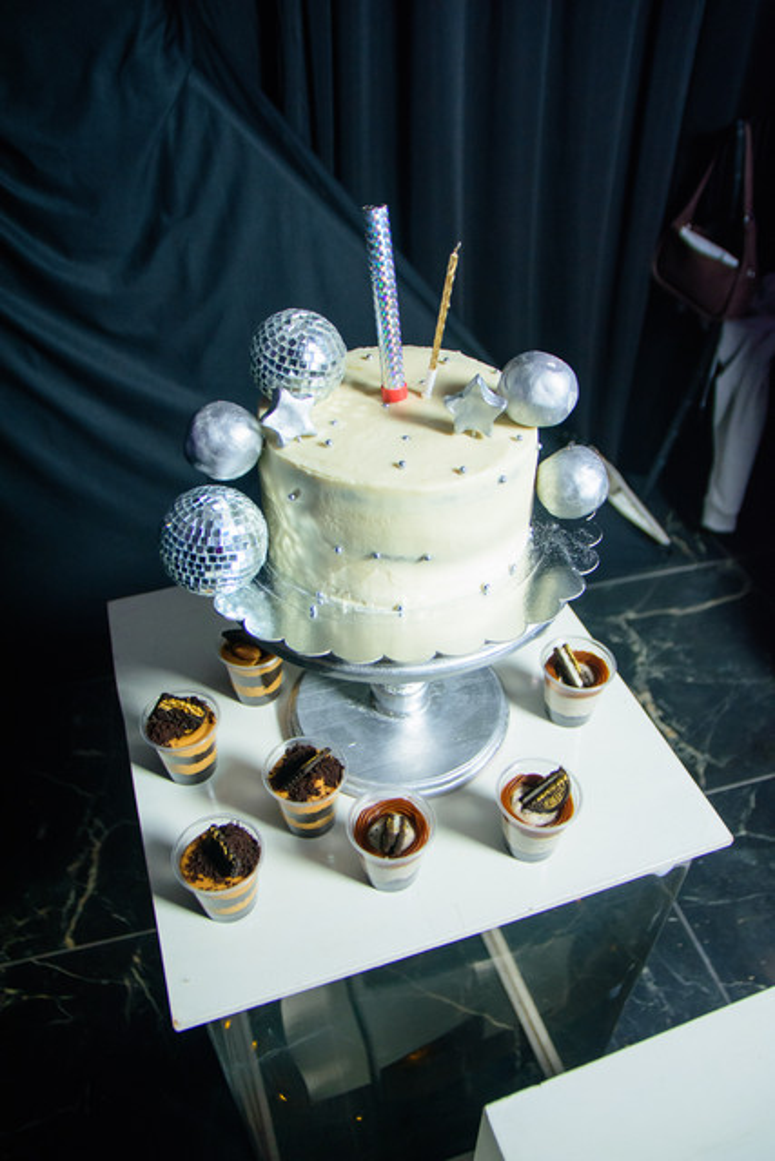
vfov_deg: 70.4
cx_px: 388
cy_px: 580
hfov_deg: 50.4
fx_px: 823
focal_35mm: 26
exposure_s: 1/100
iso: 1250
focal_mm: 17
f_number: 2.8
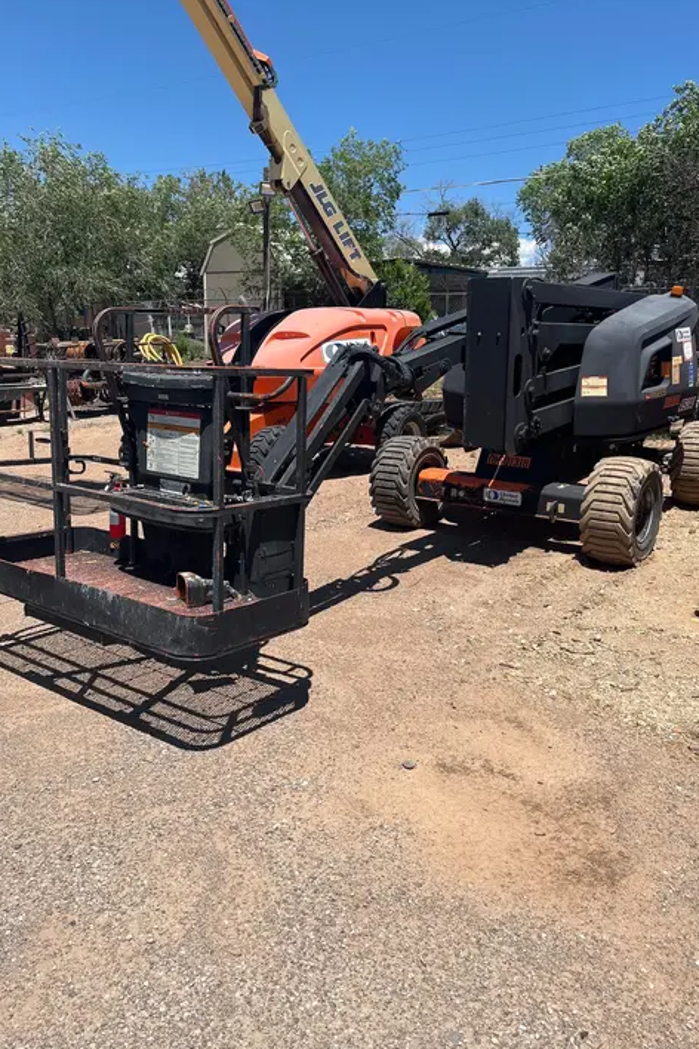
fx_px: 815
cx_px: 341
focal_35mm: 28
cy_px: 533
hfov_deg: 46.4
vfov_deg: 65.5
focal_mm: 5.1
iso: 50
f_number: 1.6
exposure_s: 1/3876
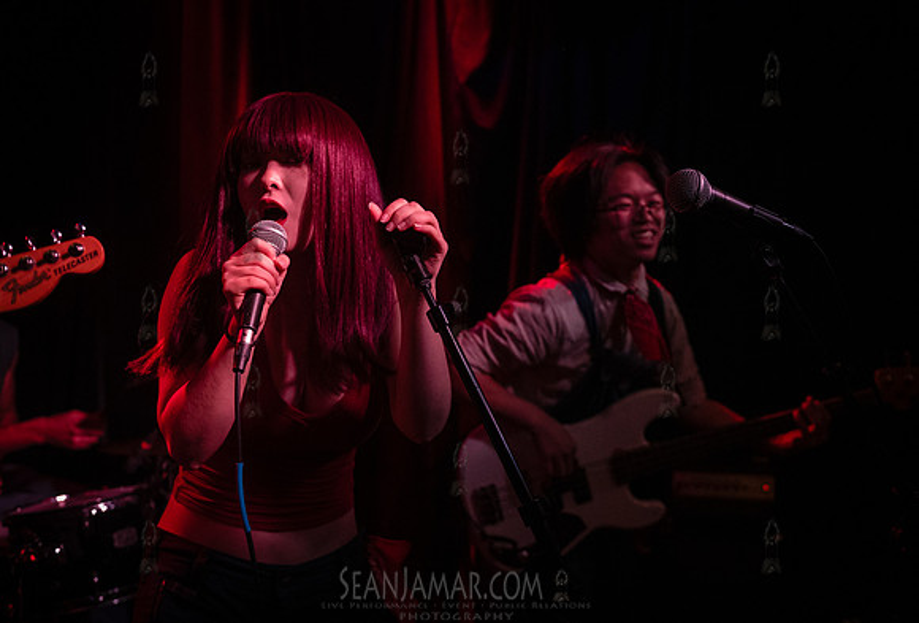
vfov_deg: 35.0
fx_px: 987
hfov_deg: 49.9
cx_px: 468
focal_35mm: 38
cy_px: 312
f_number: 3.2
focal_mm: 38
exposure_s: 1/320
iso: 8000
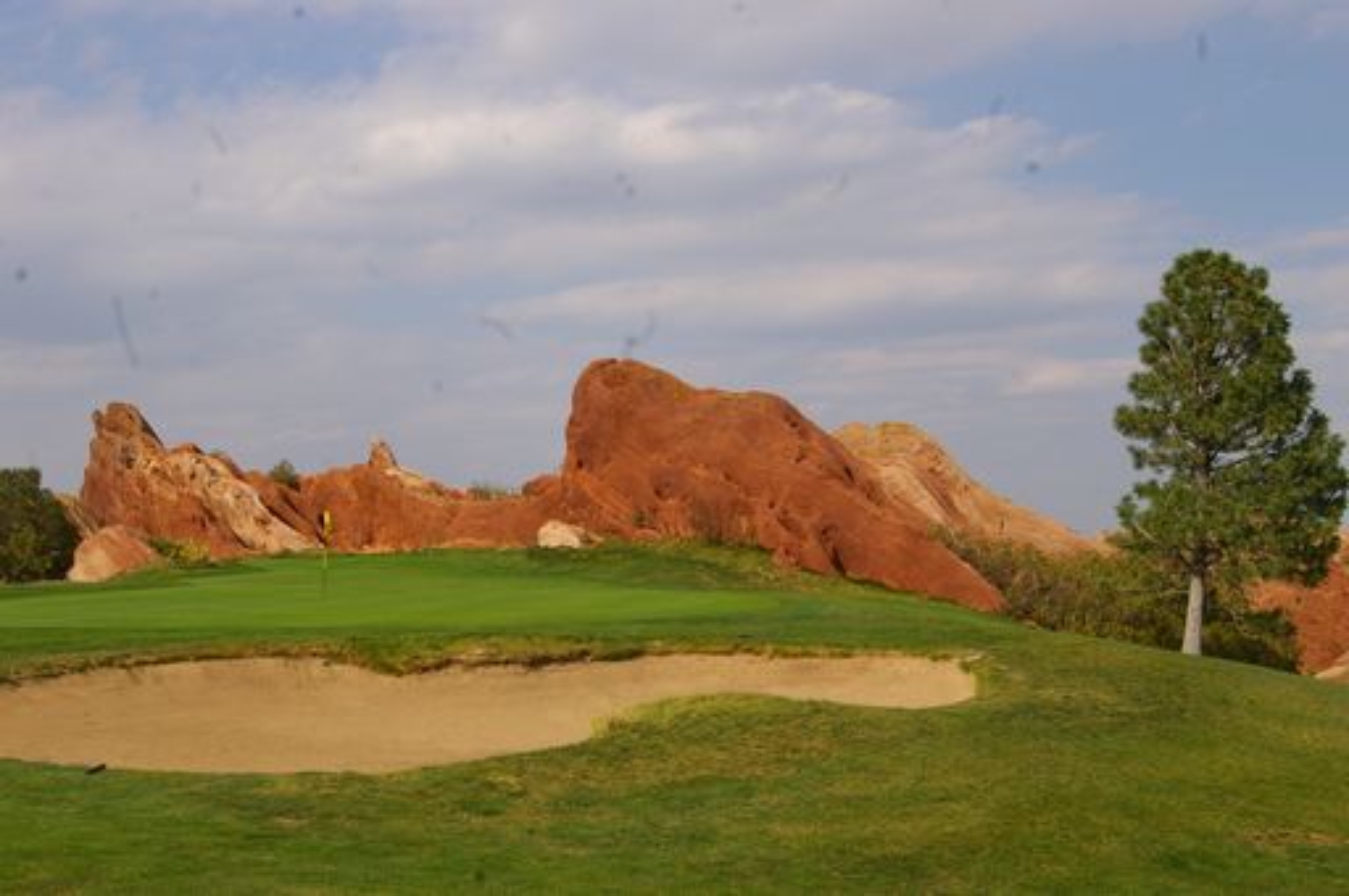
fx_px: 1853
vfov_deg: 27.2
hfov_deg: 40.0
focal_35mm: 50
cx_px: 674
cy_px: 448
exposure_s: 1/250
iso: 200
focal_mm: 33
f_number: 11
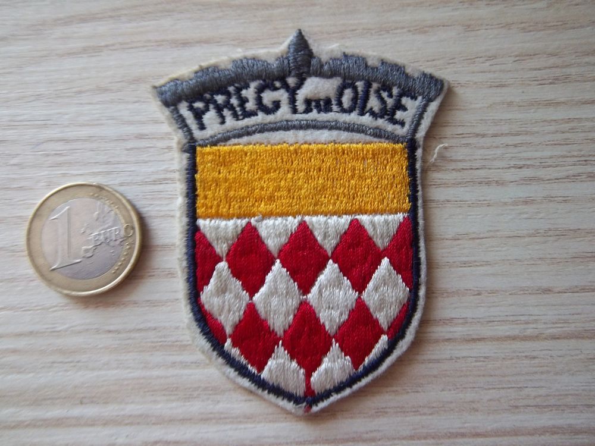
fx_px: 481
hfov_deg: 63.4
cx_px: 298
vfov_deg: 49.7
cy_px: 223
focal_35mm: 28
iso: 160
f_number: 3.5
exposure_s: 1/13
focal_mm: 5.05
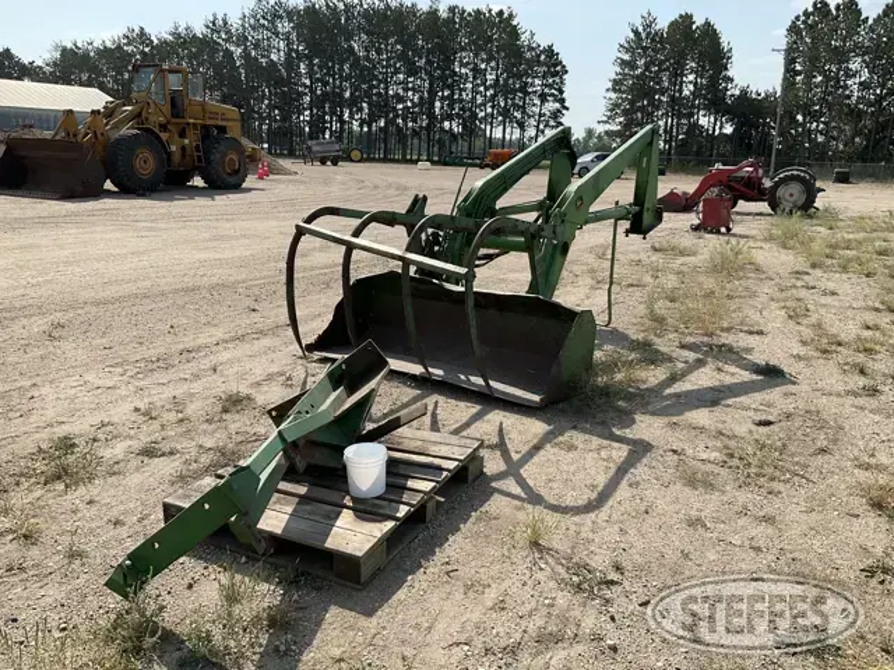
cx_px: 447
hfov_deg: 61.7
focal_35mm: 29
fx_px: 749
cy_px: 335
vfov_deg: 48.2
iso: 25
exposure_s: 1/1848
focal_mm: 3
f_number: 1.8
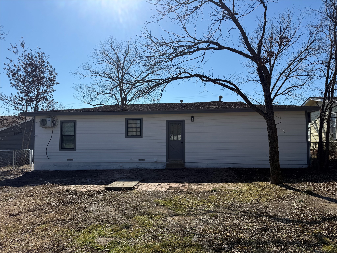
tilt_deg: +3.5
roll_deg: +0.0
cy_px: 126
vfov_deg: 56.8
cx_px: 168
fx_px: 234
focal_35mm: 24
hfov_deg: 71.6
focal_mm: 6.76
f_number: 1.78
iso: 80
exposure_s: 1/6711
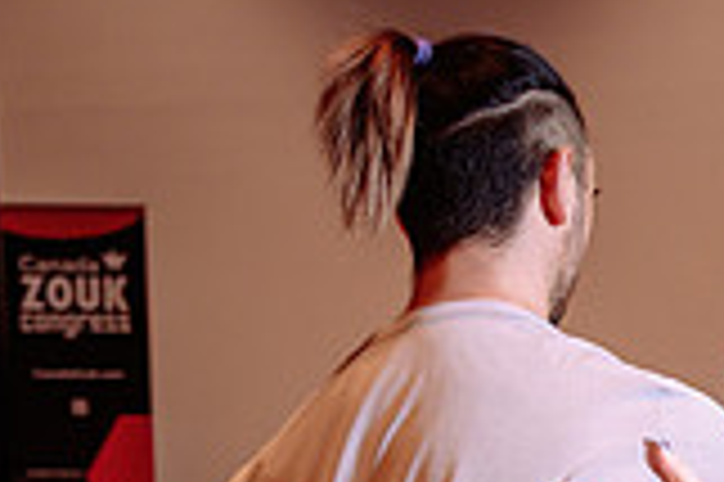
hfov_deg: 16.0
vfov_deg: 10.7
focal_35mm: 121
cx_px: 971
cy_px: 845
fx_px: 2431
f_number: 3.5
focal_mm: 33.5
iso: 500
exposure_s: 1/60
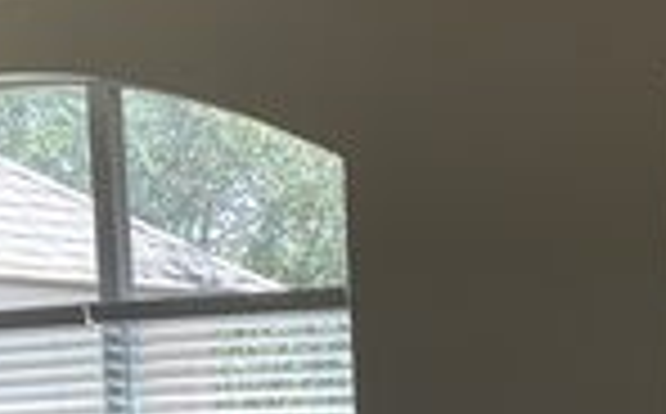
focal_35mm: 133
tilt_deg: -7.1
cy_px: 742
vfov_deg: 9.4
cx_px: 576
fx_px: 2410
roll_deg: +1.4
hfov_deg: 15.6
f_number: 1.8
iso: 40
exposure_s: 1/120
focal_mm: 3
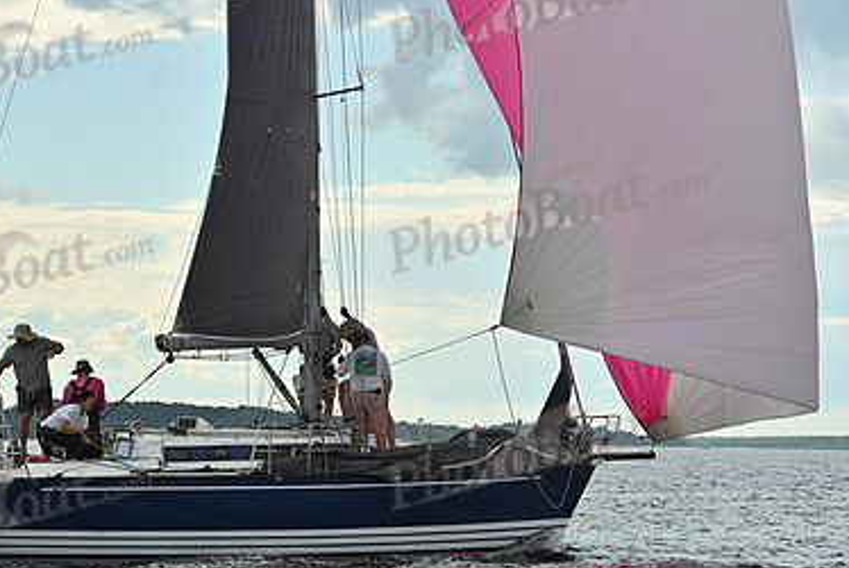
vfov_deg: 8.9
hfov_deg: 13.2
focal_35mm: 155
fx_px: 3658
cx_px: 272
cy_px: 365
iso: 250
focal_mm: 100
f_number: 10
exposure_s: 1/800
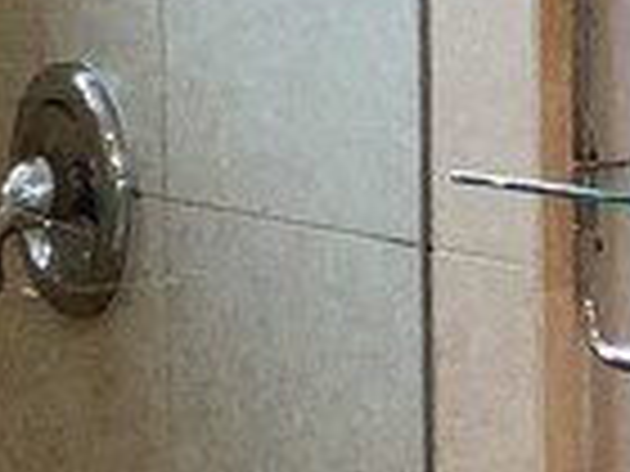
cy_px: 297
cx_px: 423
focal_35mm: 227
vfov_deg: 6.5
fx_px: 4131
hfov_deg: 8.7
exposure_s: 1/60
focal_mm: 3.3
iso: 125
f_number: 2.4
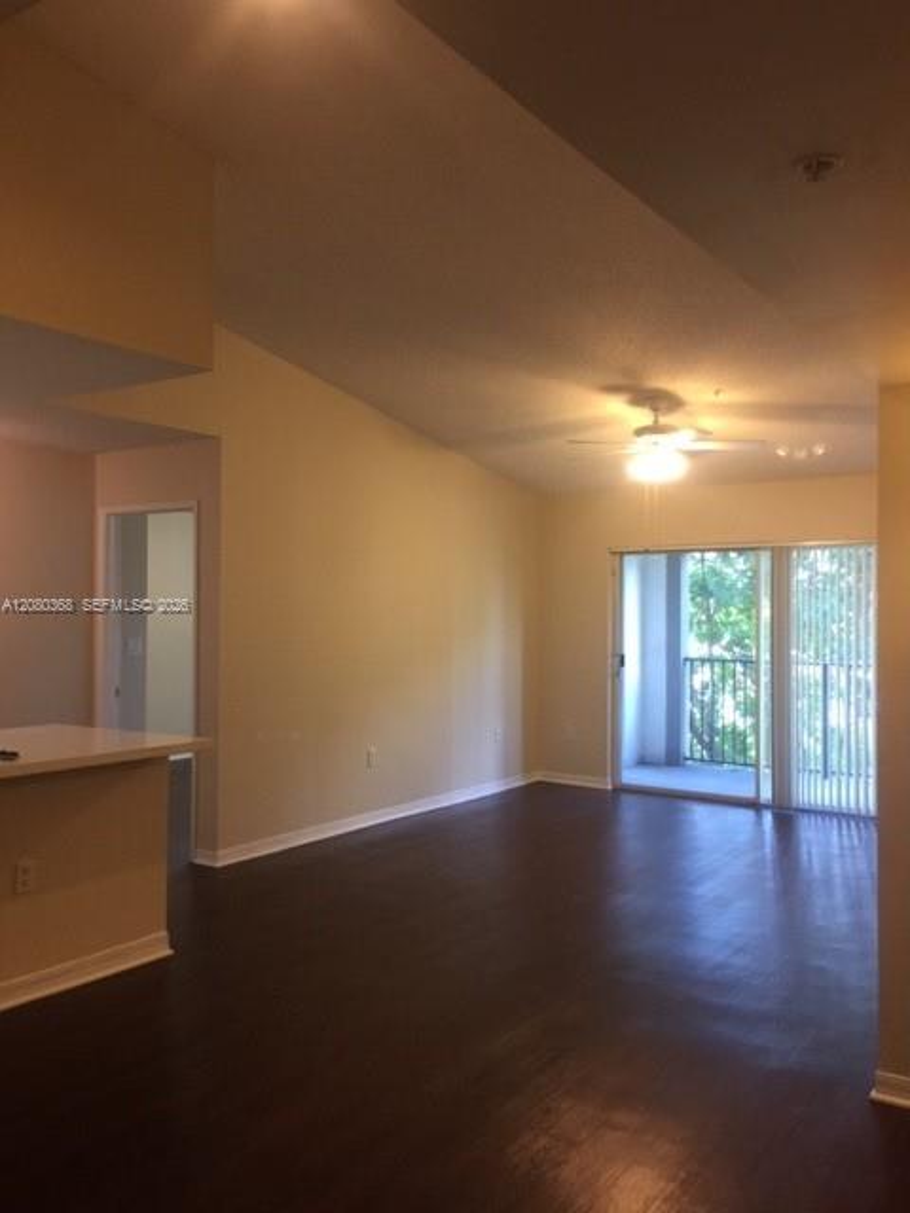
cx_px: 455
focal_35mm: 29
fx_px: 1016
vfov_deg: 61.7
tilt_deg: +0.0
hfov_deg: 48.2
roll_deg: +0.1
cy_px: 606
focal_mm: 4.15
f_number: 2.2
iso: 50
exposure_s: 1/15
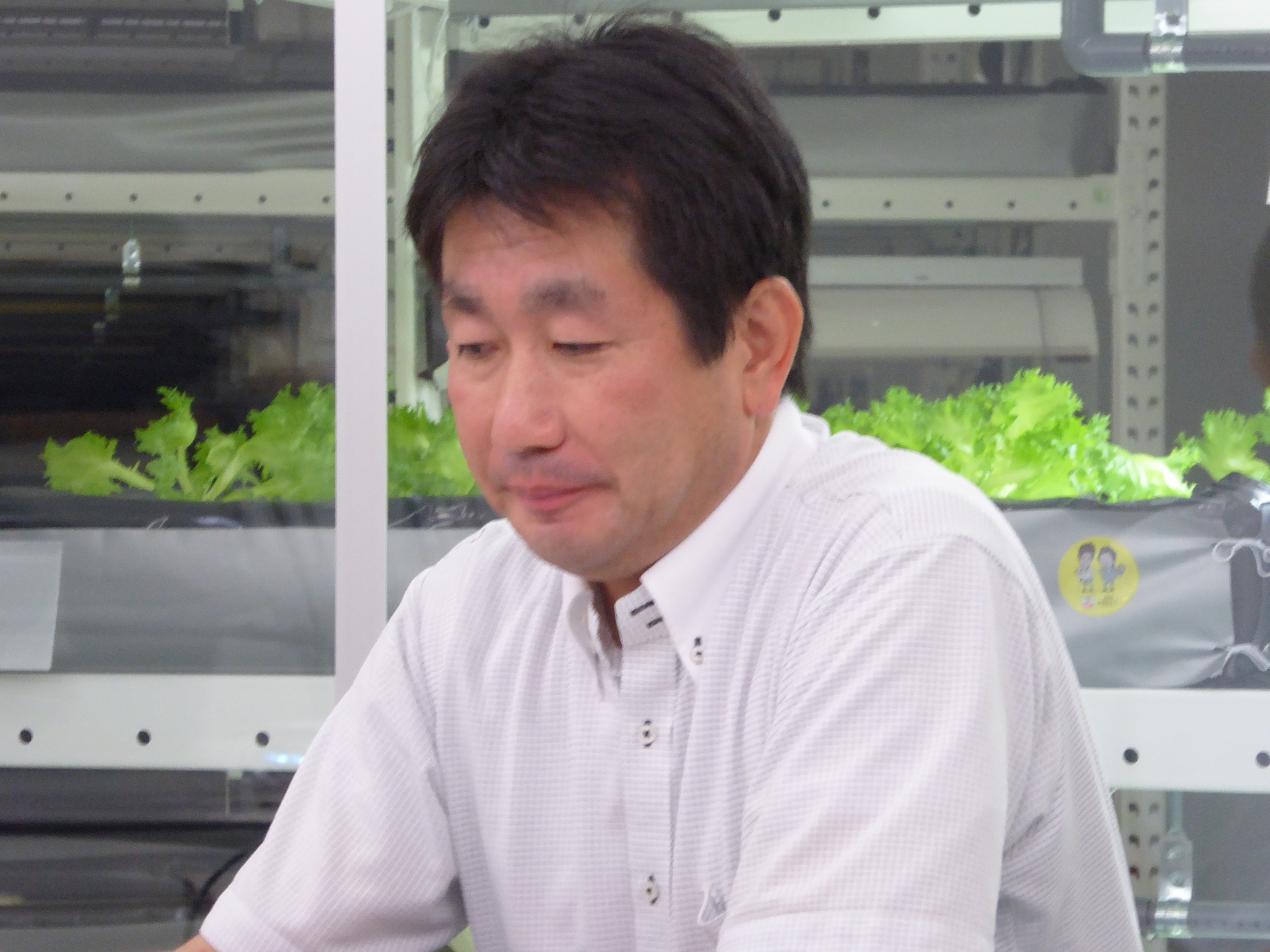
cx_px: 635
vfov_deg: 7.8
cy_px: 476
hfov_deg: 10.4
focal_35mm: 191
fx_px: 7007
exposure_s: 1/20
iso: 400
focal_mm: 30.9
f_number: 5.6
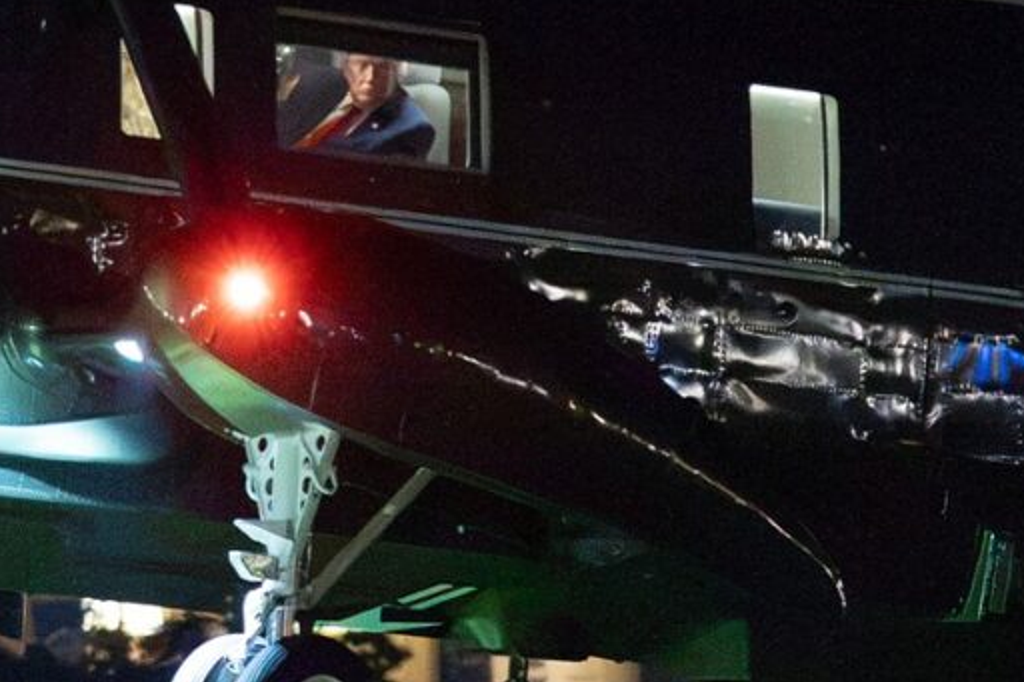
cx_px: 46
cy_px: 76
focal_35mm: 286
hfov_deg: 7.2
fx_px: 8132
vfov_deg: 4.8
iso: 12800
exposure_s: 1/200
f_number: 3.2
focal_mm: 122
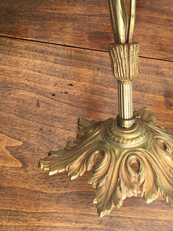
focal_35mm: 47
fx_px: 313
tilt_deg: -65.5
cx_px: 120
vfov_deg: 39.6
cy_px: 64
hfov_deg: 30.6
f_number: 2.2
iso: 25
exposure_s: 1/264
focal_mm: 4.15
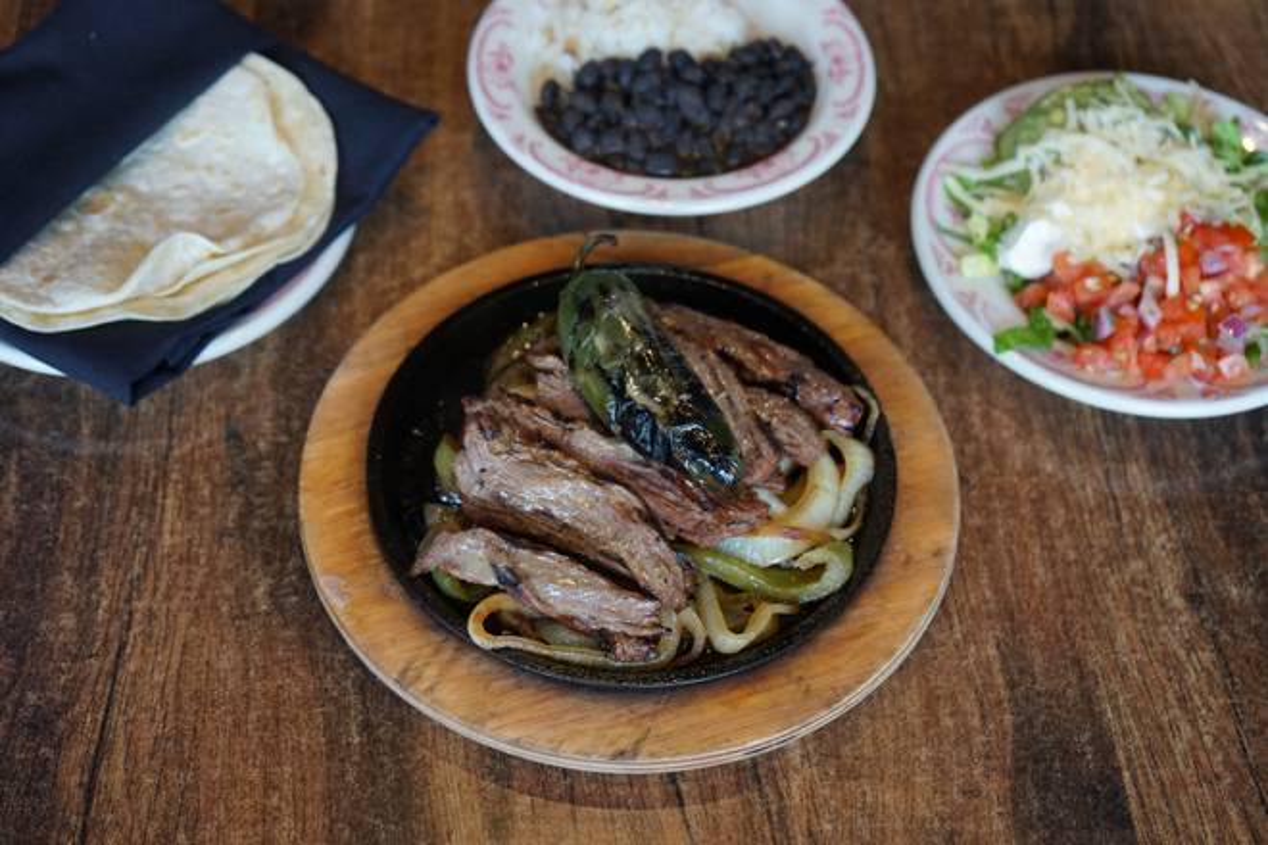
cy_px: 422
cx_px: 634
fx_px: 2008
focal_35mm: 57
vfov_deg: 23.8
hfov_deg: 35.1
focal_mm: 57
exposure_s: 1/160
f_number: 5
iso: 2000
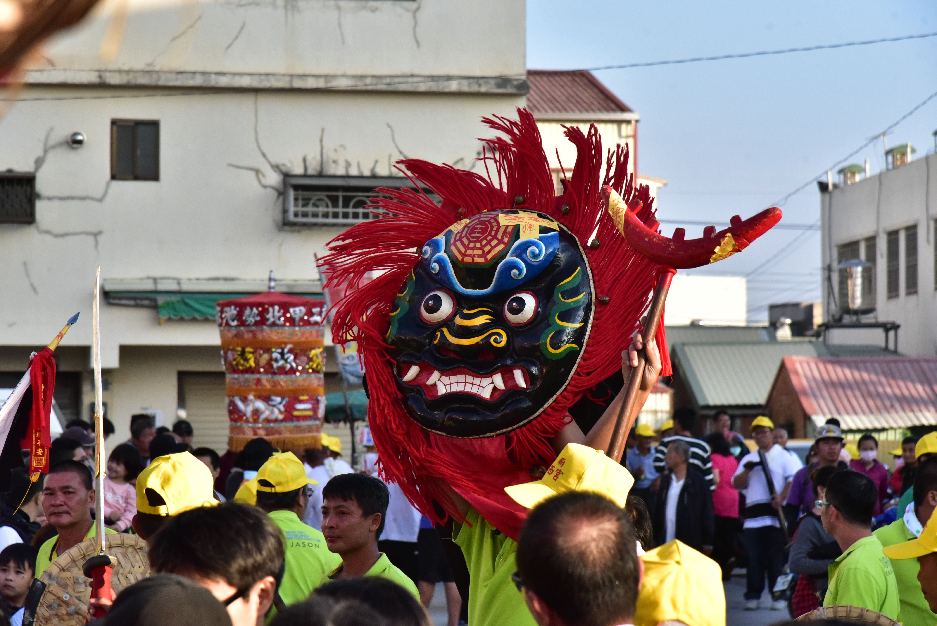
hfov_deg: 17.1
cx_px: 468
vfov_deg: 11.4
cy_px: 313
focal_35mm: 120
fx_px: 3124
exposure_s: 1/4000
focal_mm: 120
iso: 5000
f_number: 8
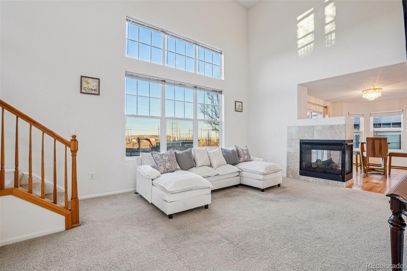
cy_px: 136
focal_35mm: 15
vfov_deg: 77.3
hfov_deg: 100.4
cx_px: 204
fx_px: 170
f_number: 8
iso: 400
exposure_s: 1/30
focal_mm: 10
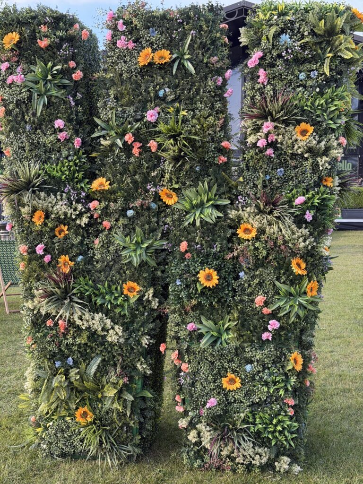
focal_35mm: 48
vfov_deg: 39.7
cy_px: 242
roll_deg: -0.1
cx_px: 182
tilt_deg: -4.9
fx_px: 671
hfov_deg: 30.3
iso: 80
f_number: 1.78
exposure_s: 1/276
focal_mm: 6.76
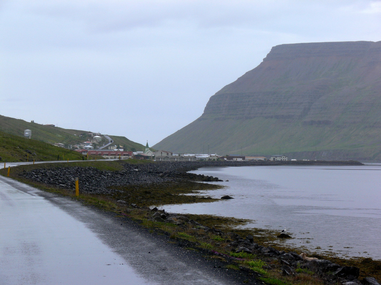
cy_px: 142
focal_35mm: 125
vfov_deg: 11.9
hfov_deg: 15.8
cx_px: 190
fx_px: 1376
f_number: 5.6
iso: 80
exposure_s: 1/250
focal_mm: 26.5
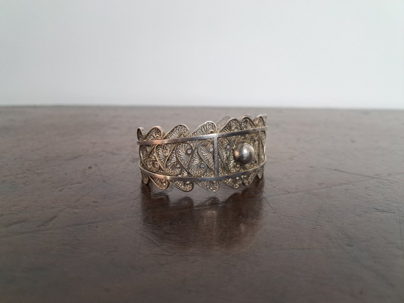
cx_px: 202
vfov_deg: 56.8
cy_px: 152
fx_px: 280
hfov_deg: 71.6
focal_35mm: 24
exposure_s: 1/60
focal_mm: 5.23
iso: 250
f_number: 1.8
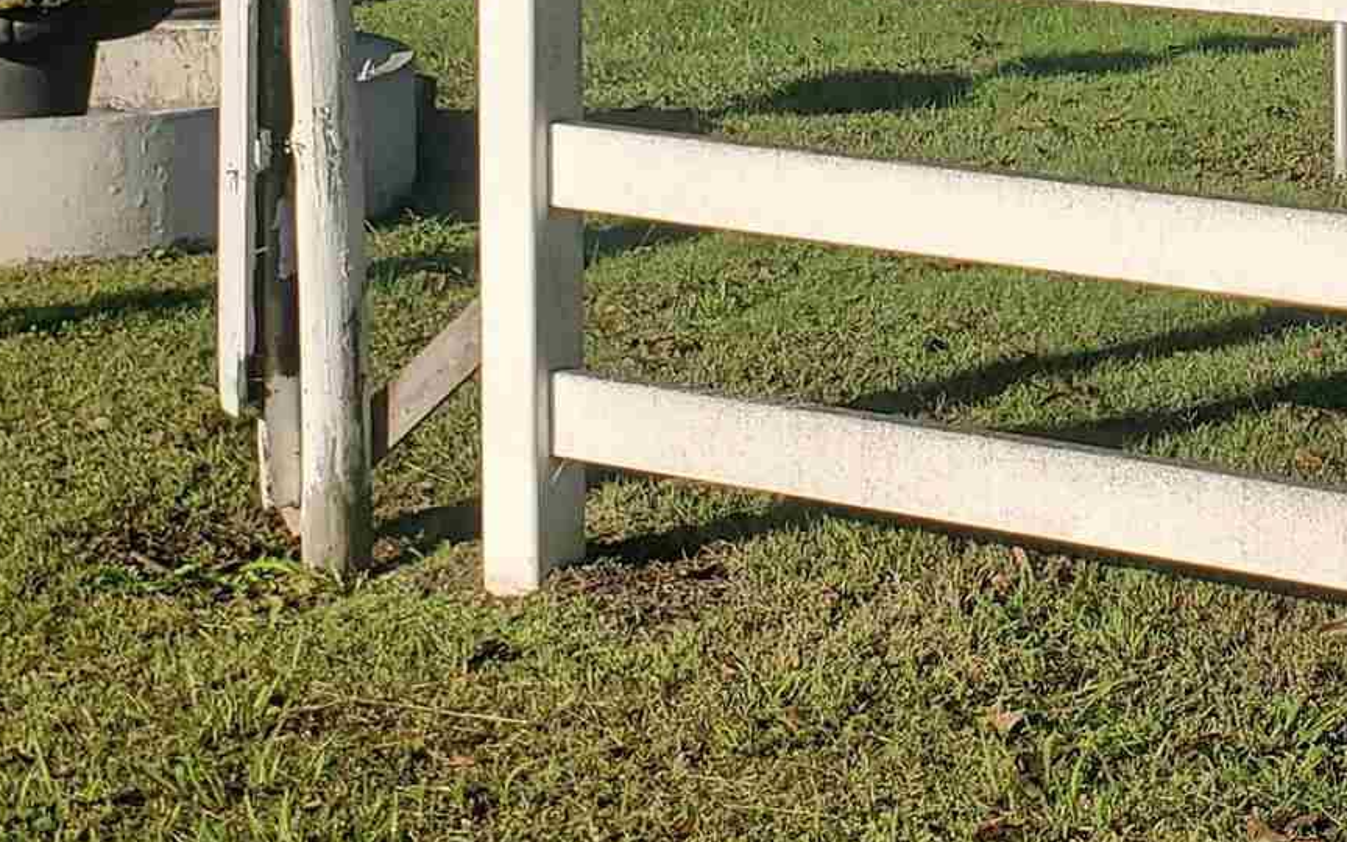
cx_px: 1372
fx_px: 3598
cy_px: -292
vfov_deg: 12.9
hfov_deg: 20.5
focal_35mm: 98
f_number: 2.4
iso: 50
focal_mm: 4.3
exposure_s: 1/1769
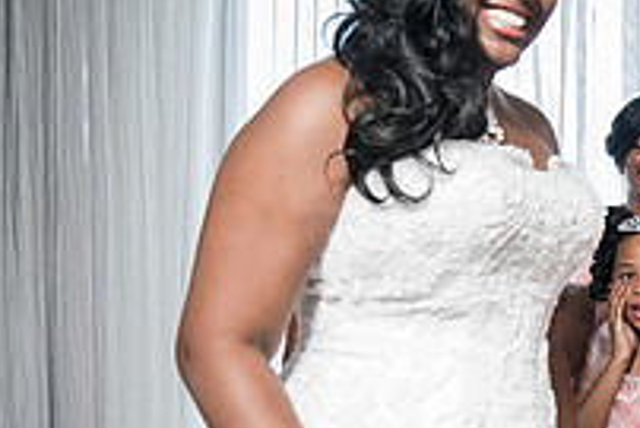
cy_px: 382
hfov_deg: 25.2
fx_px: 1263
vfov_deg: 18.9
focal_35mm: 71
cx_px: 792
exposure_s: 1/200
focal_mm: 24
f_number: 4
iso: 640
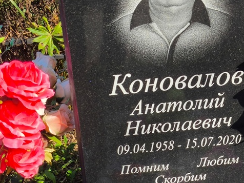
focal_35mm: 84
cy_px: 143
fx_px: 592
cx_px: 161
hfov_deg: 23.2
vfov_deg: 17.4
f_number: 1.7
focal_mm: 4.71
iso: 50
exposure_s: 1/754
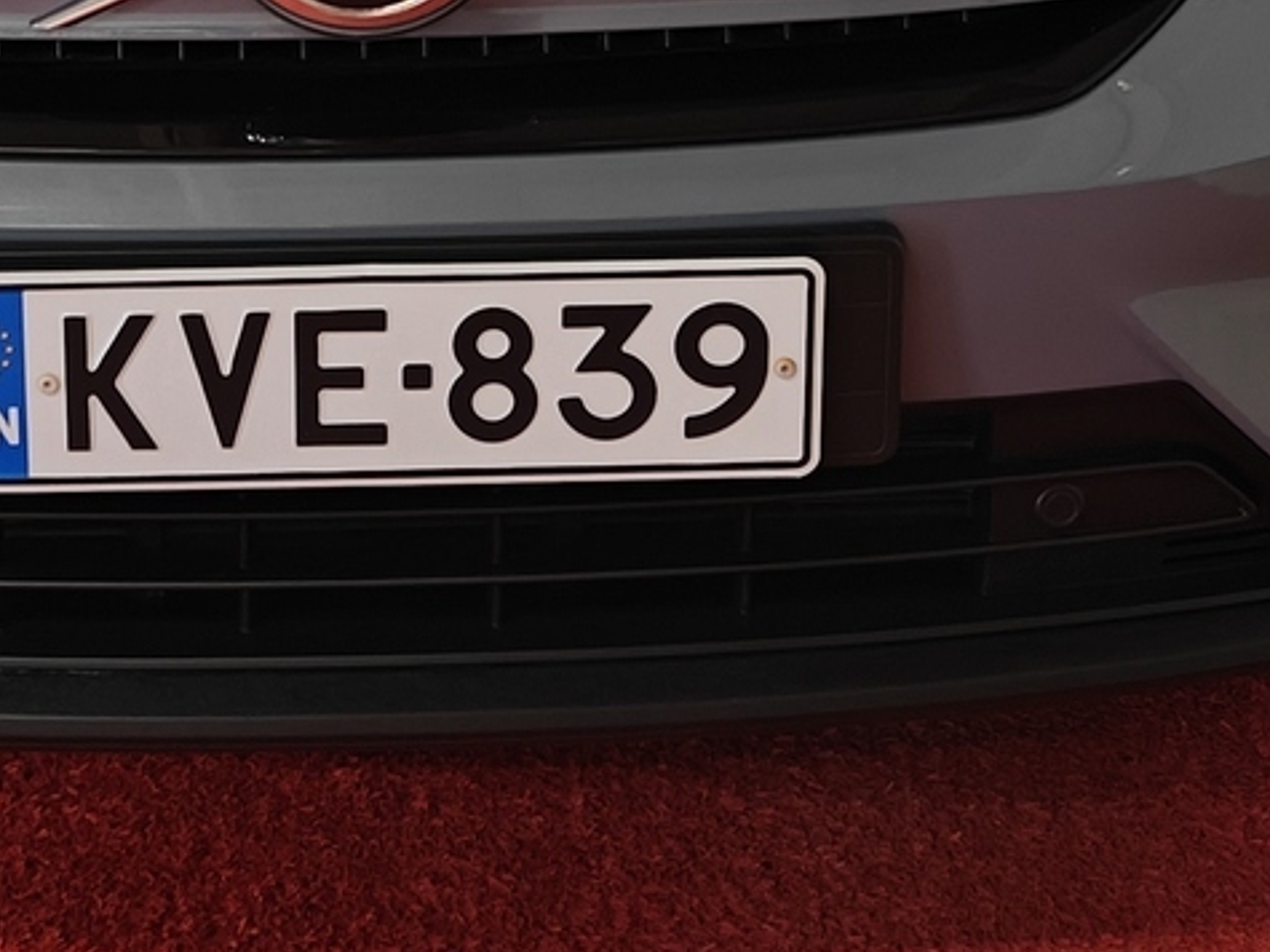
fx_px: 3338
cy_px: -337
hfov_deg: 21.5
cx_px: 425
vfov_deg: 15.3
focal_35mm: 91
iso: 50
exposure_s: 1/53
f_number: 1.8
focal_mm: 5.59
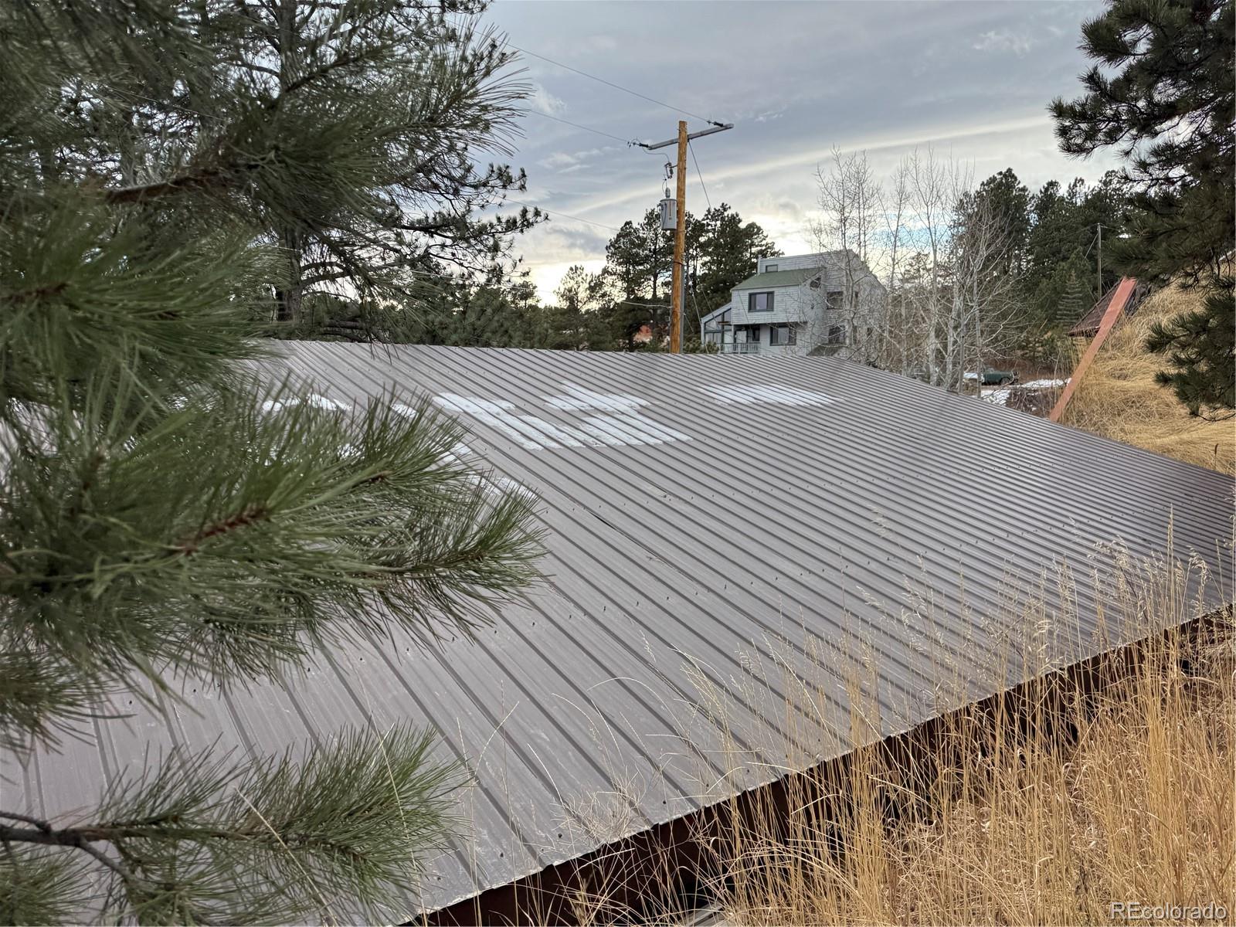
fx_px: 857
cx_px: 618
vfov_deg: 56.8
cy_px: 464
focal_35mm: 24
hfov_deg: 71.6
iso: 80
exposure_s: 1/507
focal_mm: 6.76
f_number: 1.78
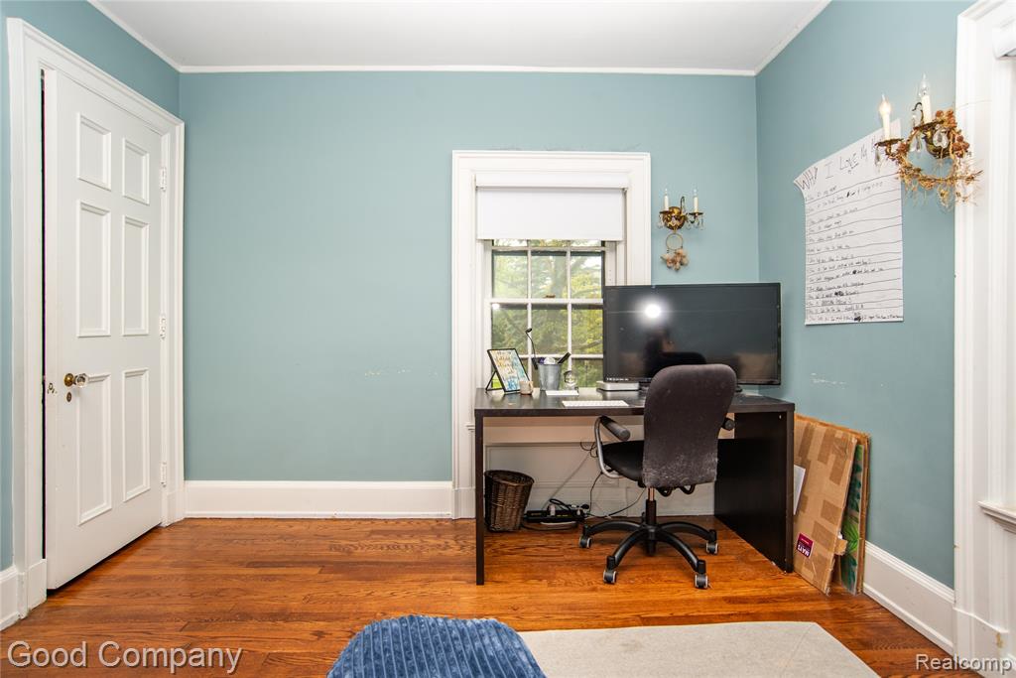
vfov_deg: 67.4
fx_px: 508
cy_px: 339
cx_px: 508
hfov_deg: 90.0
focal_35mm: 18
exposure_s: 1/60
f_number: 8
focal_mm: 18
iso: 200
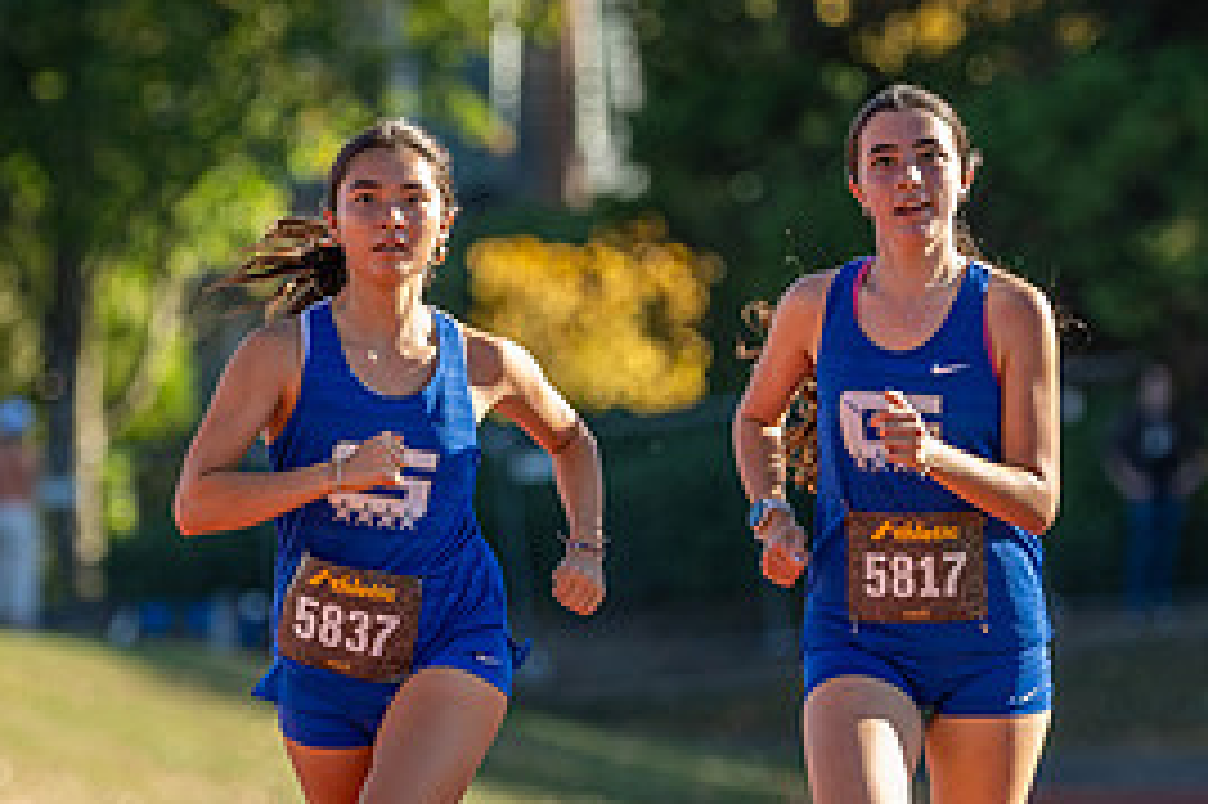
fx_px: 15224
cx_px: 490
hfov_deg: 4.5
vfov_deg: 3.0
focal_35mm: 454
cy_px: 540
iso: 180
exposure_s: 1/1000
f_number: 2.8
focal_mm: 150
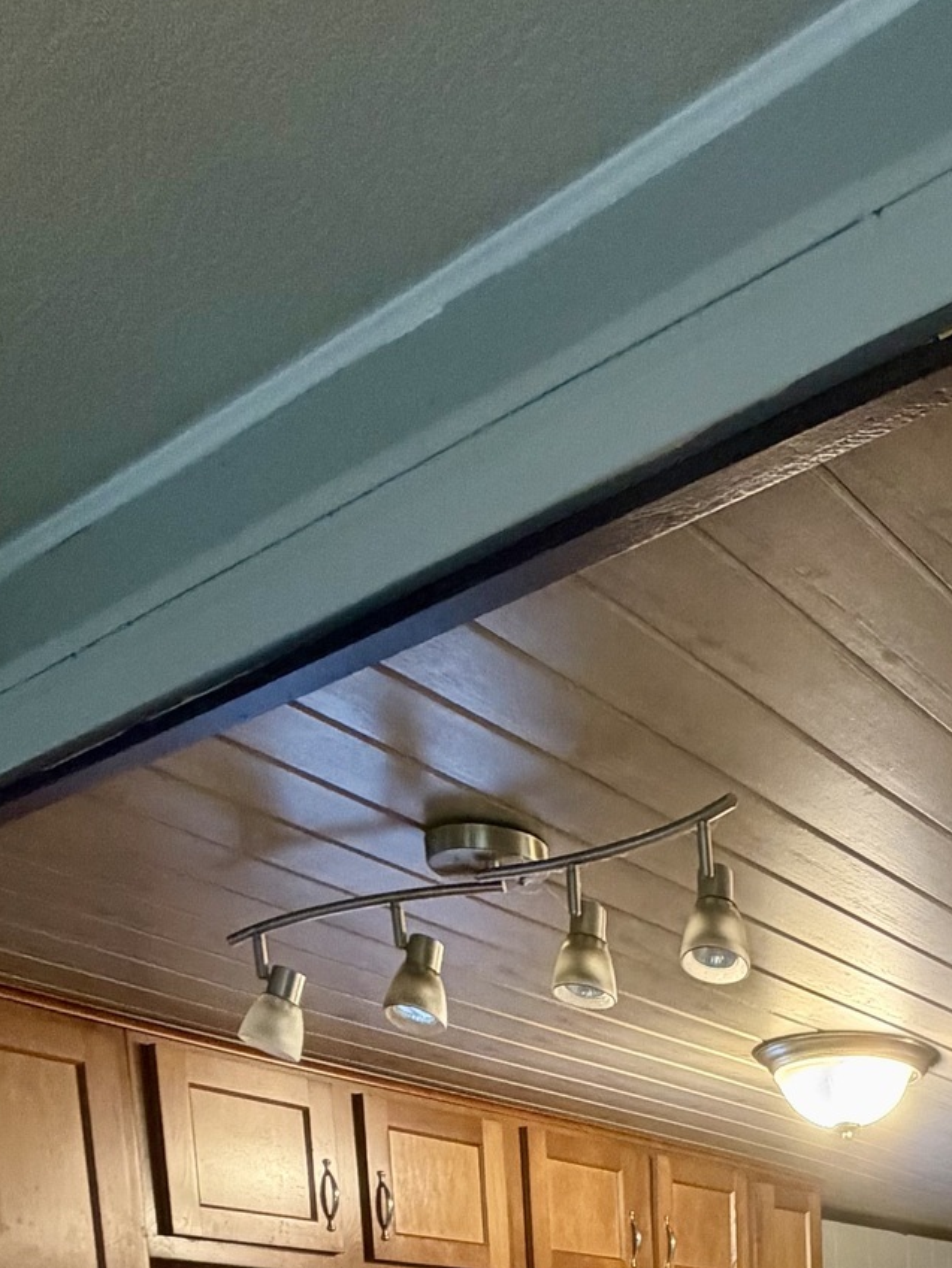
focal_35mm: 38
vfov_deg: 34.5
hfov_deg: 33.4
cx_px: 1024
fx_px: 1393
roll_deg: +0.1
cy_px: 1649
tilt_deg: -8.8
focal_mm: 2.22
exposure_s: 1/60
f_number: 2.2
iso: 320
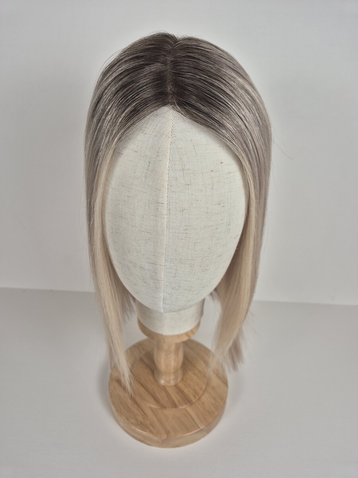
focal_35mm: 23
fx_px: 317
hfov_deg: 58.9
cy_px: 239
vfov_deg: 73.9
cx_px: 179
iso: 25
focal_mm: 5.4
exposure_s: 1/100
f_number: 1.8
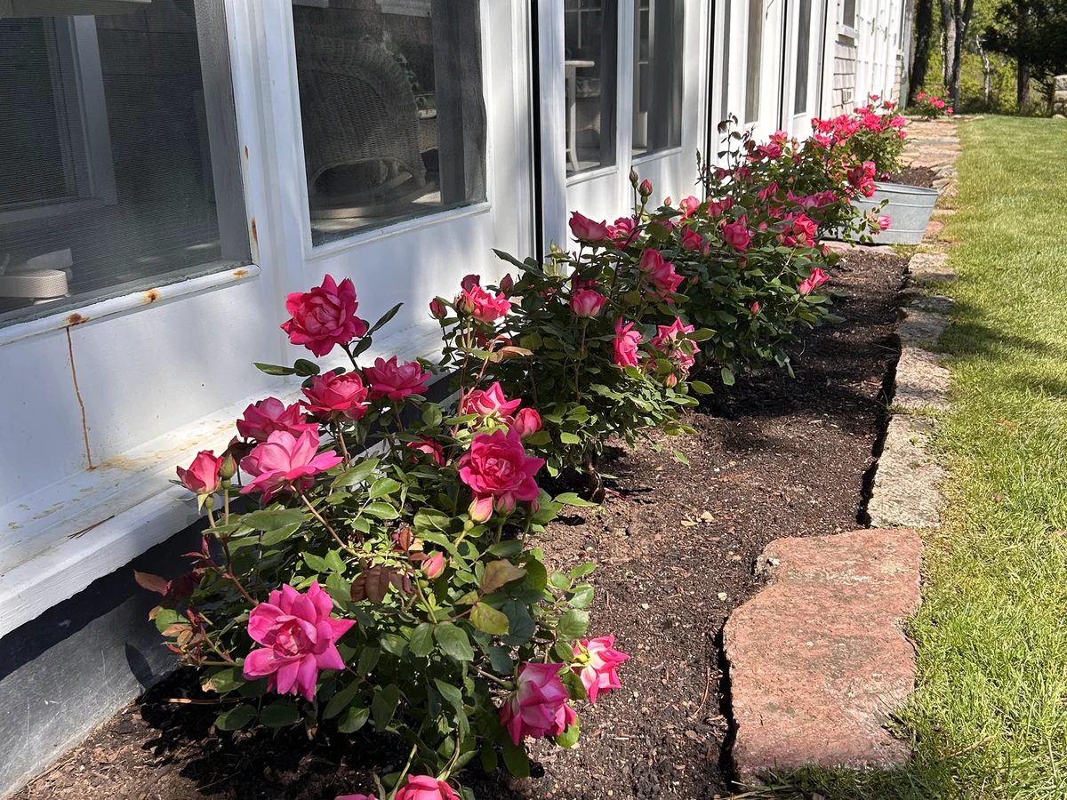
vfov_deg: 53.1
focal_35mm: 26
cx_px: 534
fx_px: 801
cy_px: 400
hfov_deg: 67.3
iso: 50
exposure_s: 1/1934
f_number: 1.5
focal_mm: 5.7
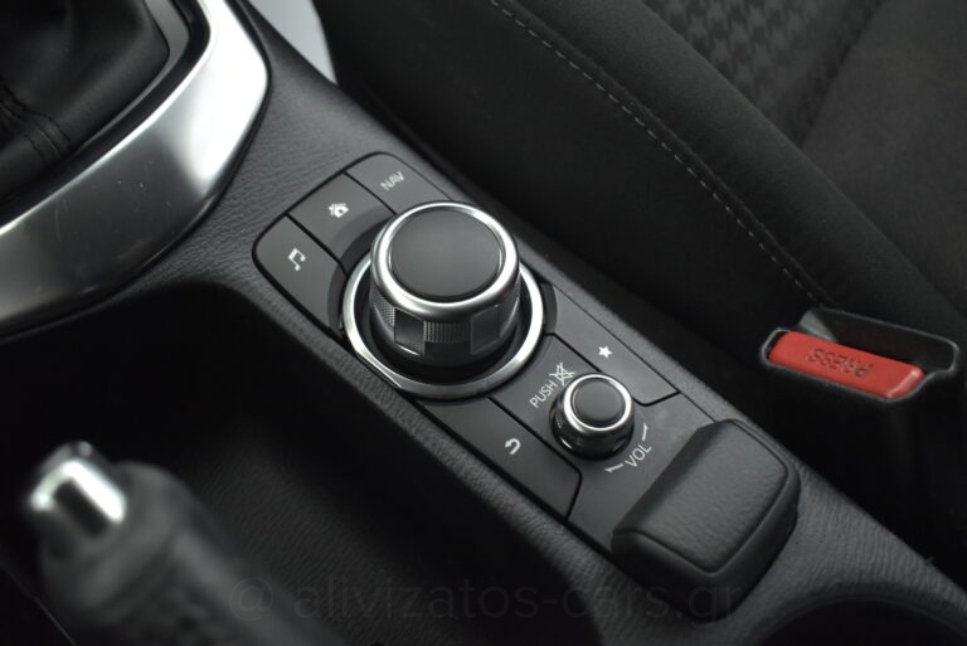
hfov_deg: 57.2
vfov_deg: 40.0
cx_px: 484
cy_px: 323
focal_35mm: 33
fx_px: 887
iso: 1600
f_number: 3.8
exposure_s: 1/80
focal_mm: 22
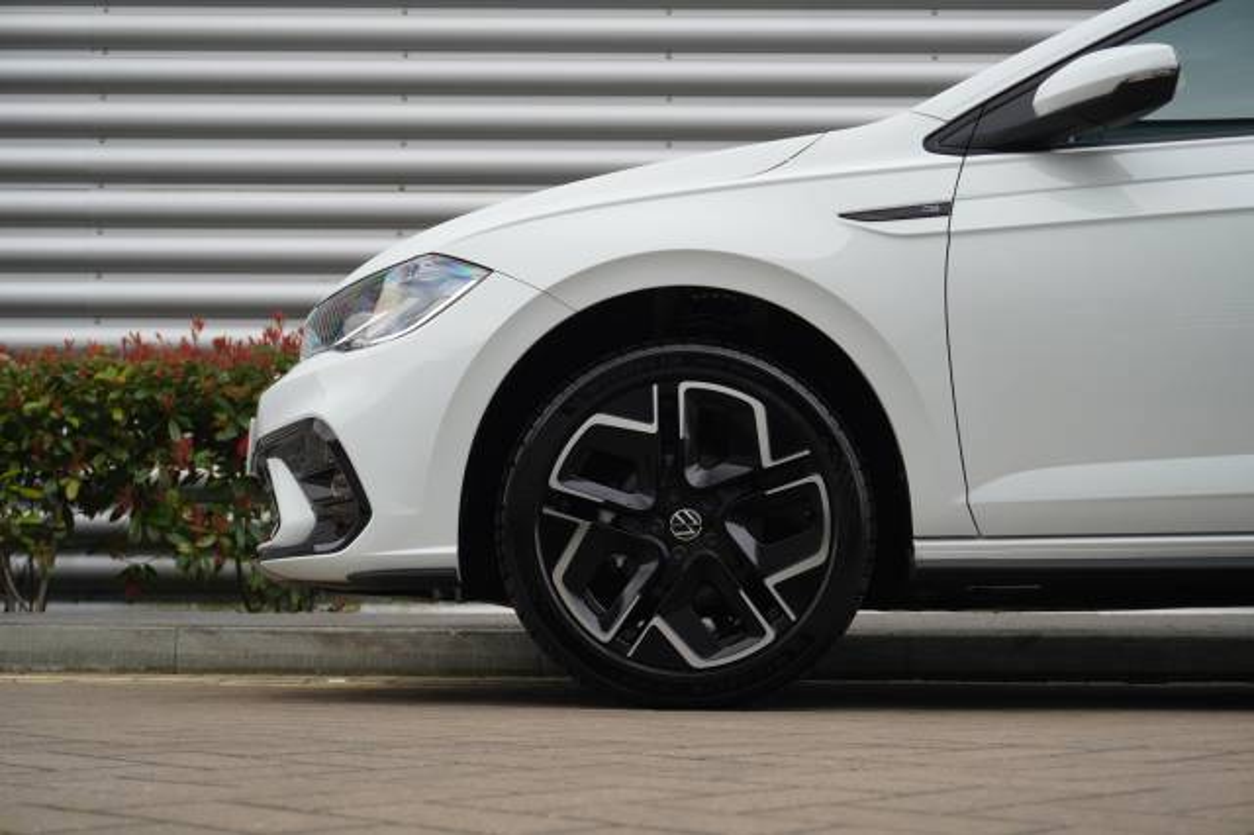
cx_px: 627
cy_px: 418
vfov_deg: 25.0
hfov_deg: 36.9
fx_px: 1880
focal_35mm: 54
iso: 400
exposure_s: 1/160
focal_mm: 36
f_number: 5.6
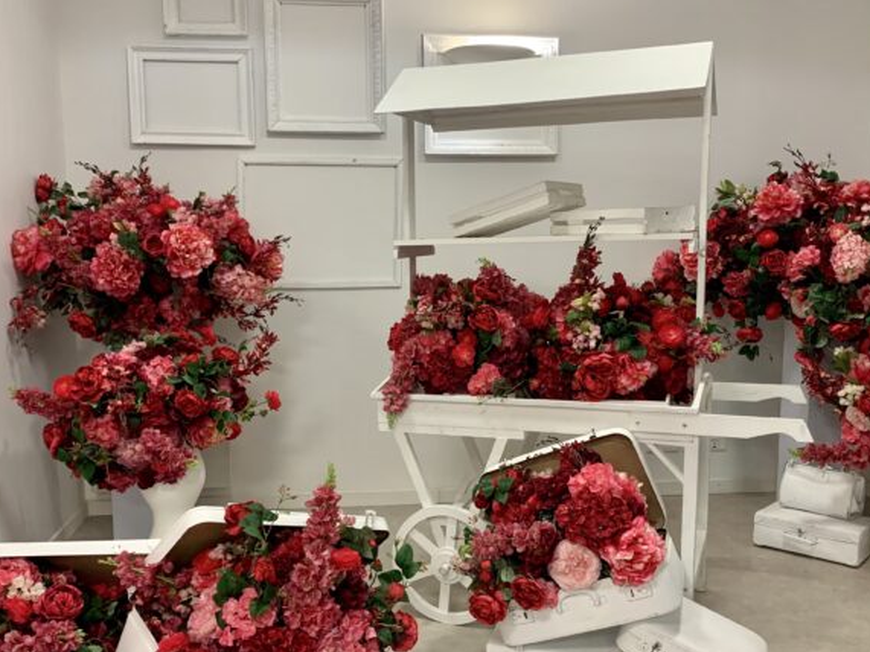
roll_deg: -0.2
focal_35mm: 35
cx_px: 453
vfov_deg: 40.6
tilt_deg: -8.4
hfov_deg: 52.6
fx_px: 879
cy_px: 366
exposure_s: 1/50
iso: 200
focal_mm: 4.25
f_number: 1.8
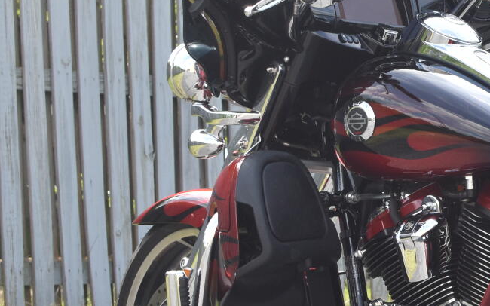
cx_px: 717
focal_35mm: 165
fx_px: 2197
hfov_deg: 12.2
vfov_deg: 8.0
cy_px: 180
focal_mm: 35
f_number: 6.3
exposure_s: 1/500
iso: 400
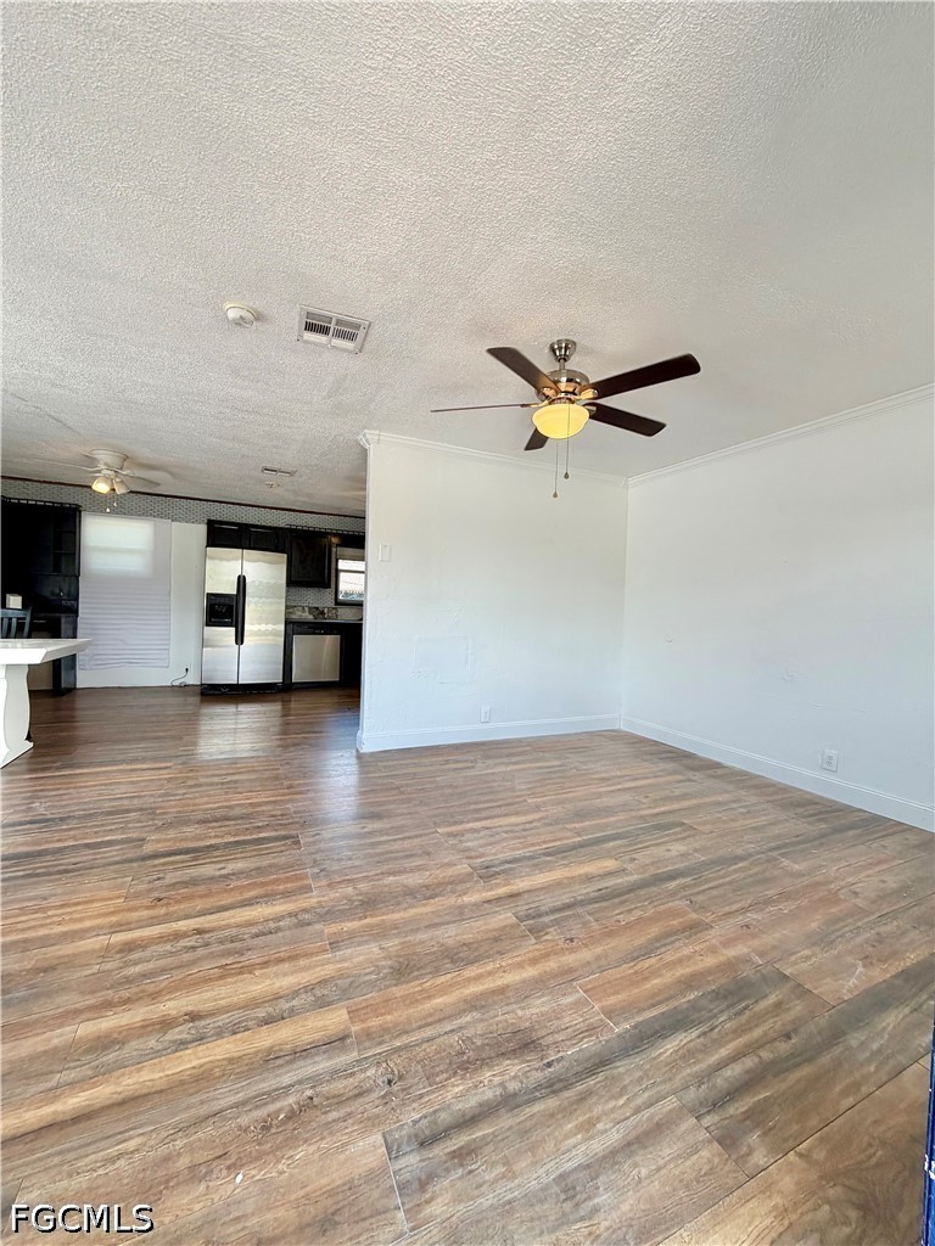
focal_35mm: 14
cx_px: 468
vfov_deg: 102.1
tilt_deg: -1.2
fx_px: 504
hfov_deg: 85.7
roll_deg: -2.2
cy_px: 623
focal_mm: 2.22
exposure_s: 1/152
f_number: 2.2
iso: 40
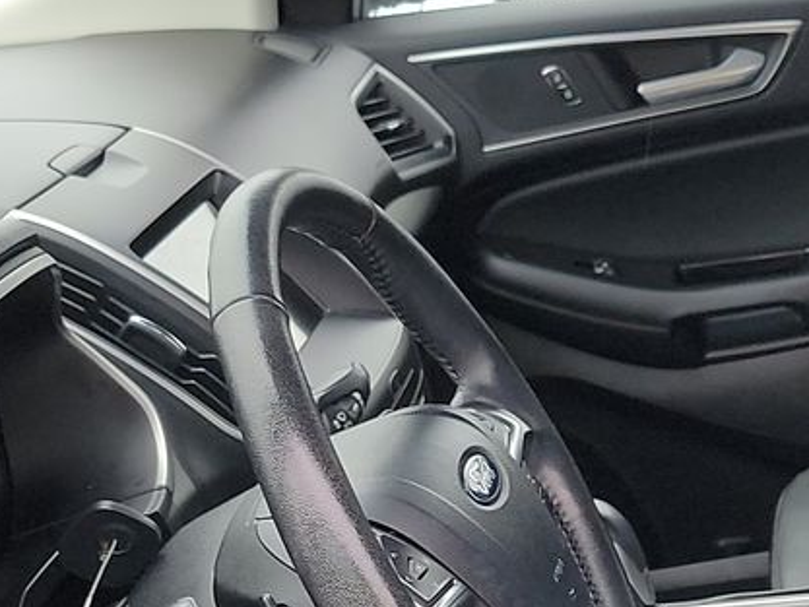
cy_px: 659
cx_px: 671
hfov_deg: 21.0
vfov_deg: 15.7
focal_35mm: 92
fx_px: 2151
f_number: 1.8
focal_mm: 6.7
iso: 295
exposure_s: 1/59
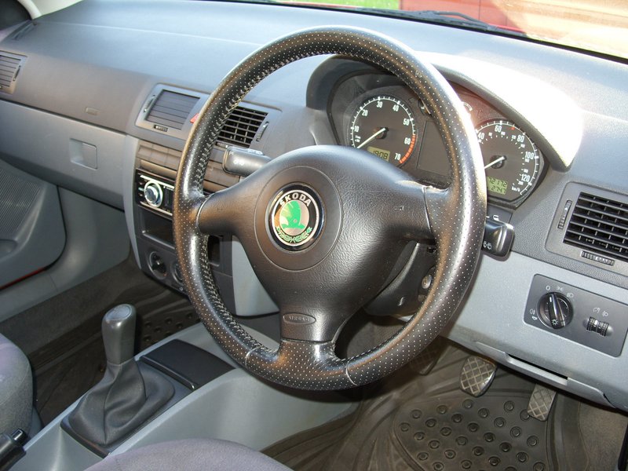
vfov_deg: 37.7
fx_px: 689
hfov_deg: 49.0
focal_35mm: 38
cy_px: 236
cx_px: 314
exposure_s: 1/30
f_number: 2.8
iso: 50
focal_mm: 7.8
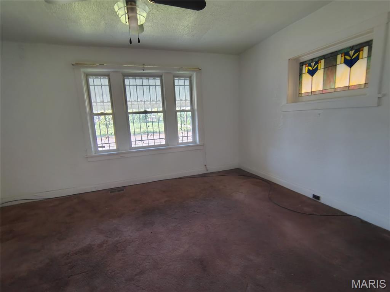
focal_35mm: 16
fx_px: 180
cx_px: 195
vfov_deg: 78.1
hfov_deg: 94.5
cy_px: 146
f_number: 2.2
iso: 560
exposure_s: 1/30
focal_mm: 2.13
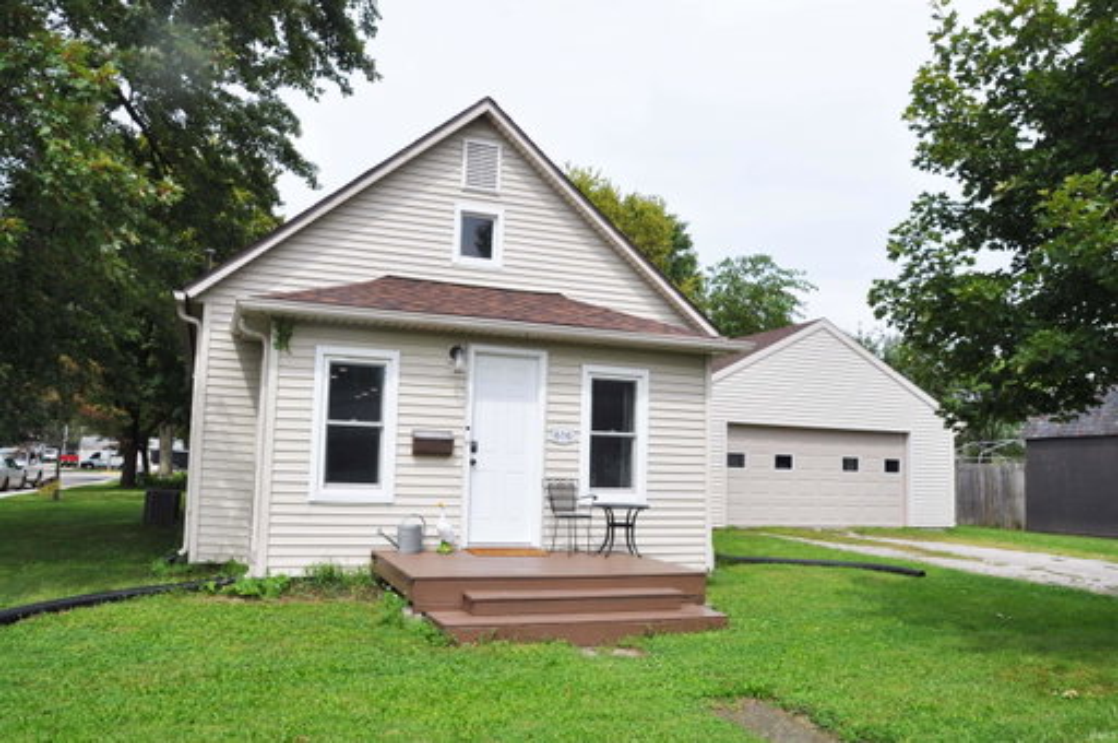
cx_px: 559
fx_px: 837
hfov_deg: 67.4
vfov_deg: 47.8
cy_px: 372
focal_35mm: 27
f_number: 10
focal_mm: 18
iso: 200
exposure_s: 1/400
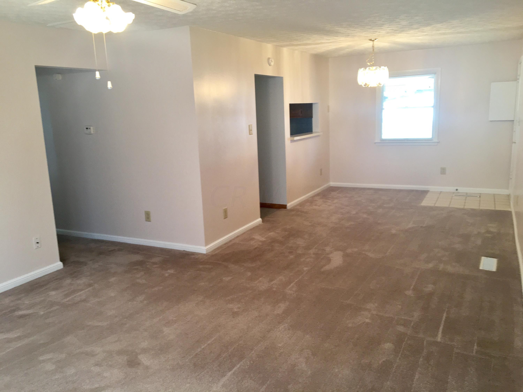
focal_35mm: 29
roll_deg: +2.5
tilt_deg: -10.6
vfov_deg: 48.2
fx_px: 438
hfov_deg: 61.7
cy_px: 196
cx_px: 262
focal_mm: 4.15
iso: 50
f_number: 2.2
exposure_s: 1/30
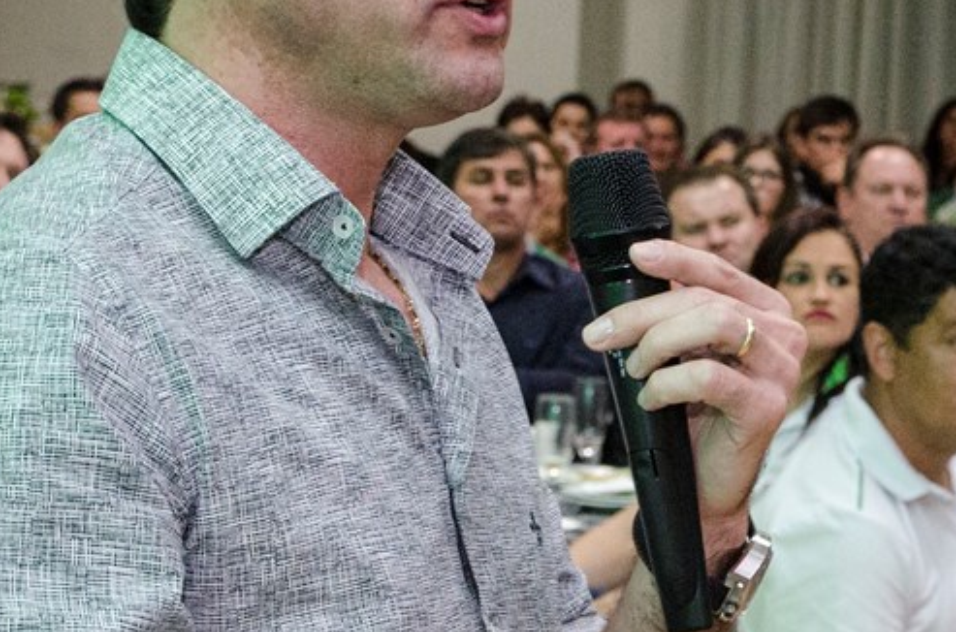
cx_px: 1039
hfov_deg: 14.4
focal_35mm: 140
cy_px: 313
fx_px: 3695
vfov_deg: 9.8
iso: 1600
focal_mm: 31
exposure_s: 1/125
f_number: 5.6
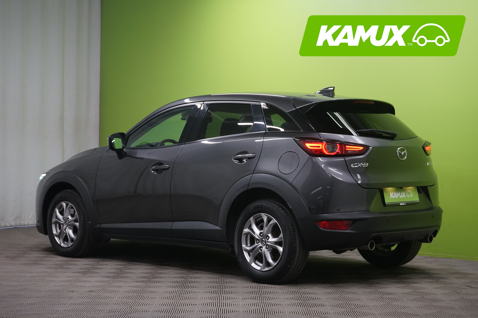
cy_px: 159
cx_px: 239
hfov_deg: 28.8
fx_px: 929
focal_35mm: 70
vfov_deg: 19.5
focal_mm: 70
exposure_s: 1/25
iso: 2000
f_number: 9
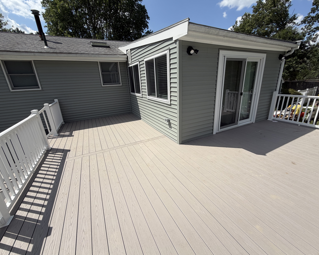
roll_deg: +2.5
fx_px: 142
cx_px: 164
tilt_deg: -18.0
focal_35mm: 15
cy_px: 126
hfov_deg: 96.8
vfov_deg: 84.0
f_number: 2.2
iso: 20
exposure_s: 1/1312
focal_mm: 2.22
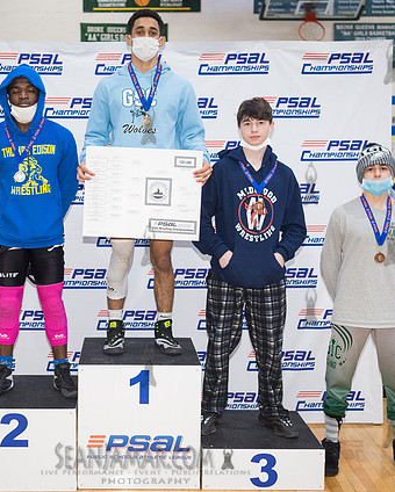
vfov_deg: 35.3
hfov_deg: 28.5
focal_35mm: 53
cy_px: 244
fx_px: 773
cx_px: 136
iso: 4000
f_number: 3.5
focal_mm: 35
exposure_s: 1/400
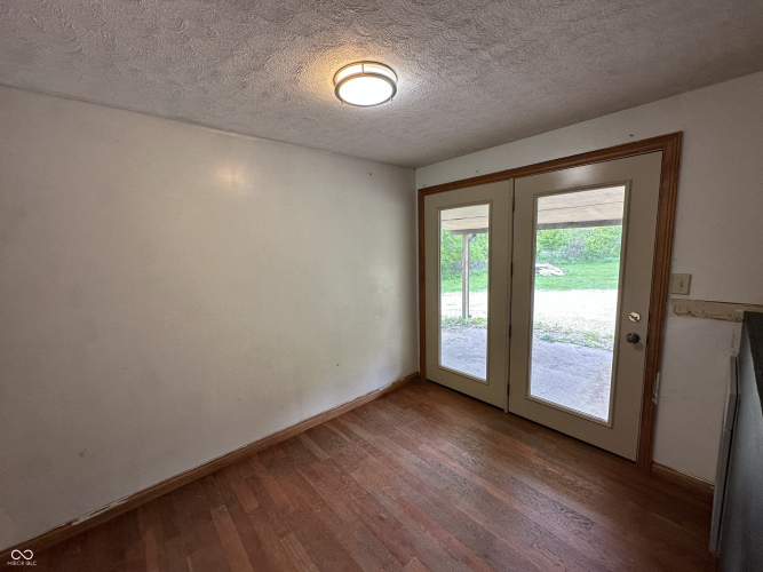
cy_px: 286
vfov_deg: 85.7
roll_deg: +1.0
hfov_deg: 102.1
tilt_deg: -6.8
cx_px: 382
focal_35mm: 14
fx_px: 309
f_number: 2.2
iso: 125
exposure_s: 1/120
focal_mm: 2.22
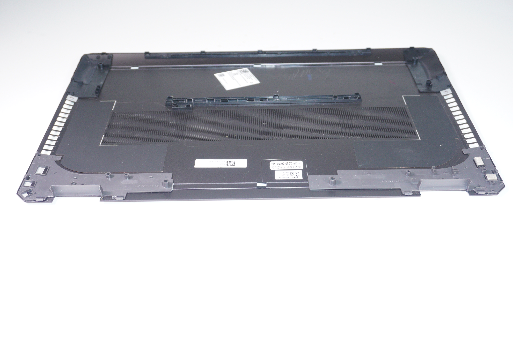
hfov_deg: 51.3
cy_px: 170
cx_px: 256
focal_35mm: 38
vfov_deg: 35.4
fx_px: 534
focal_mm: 25
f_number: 5
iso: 640
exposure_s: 1/160
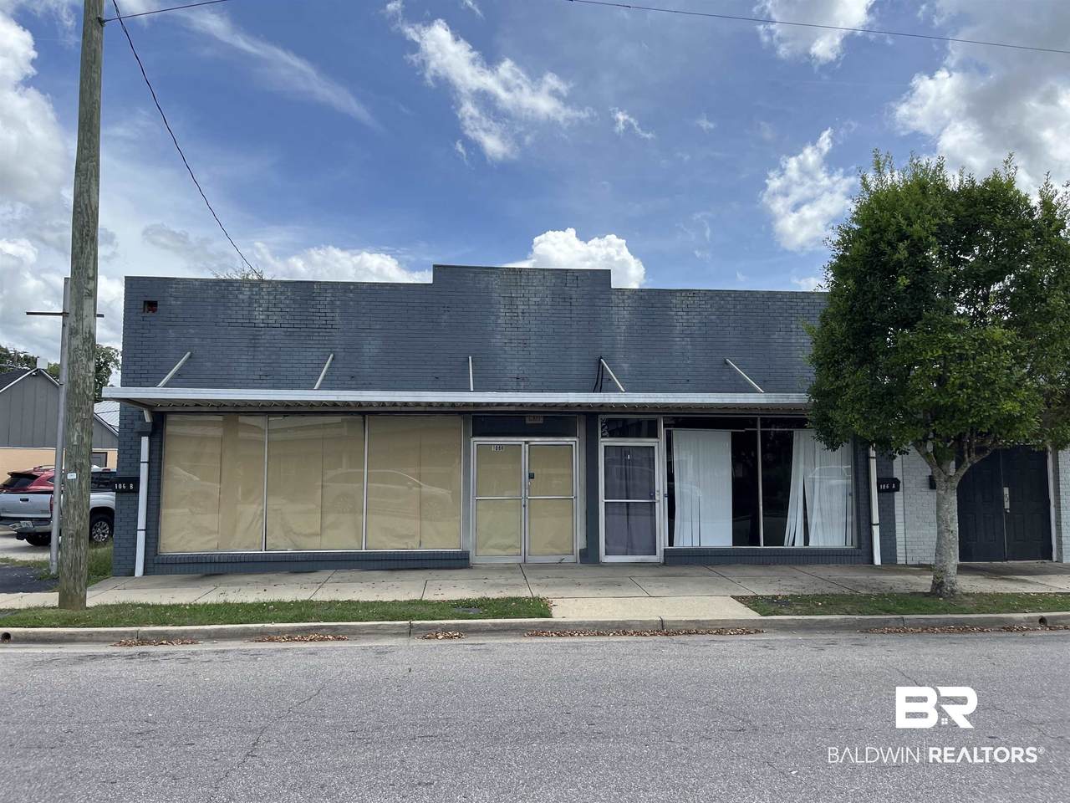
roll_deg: +0.2
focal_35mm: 26
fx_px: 804
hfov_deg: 67.3
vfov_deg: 53.1
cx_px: 535
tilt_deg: +5.0
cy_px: 402
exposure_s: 1/3521
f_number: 1.6
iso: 50
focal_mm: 5.1
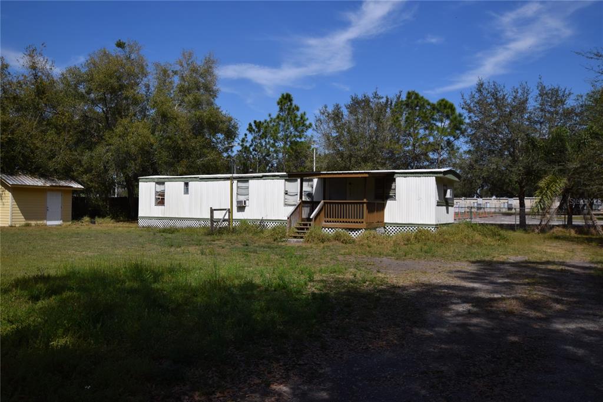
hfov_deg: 61.9
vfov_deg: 43.6
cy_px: 201
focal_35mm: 30
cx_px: 302
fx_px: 502
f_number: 11
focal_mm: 20
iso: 200
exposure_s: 1/500
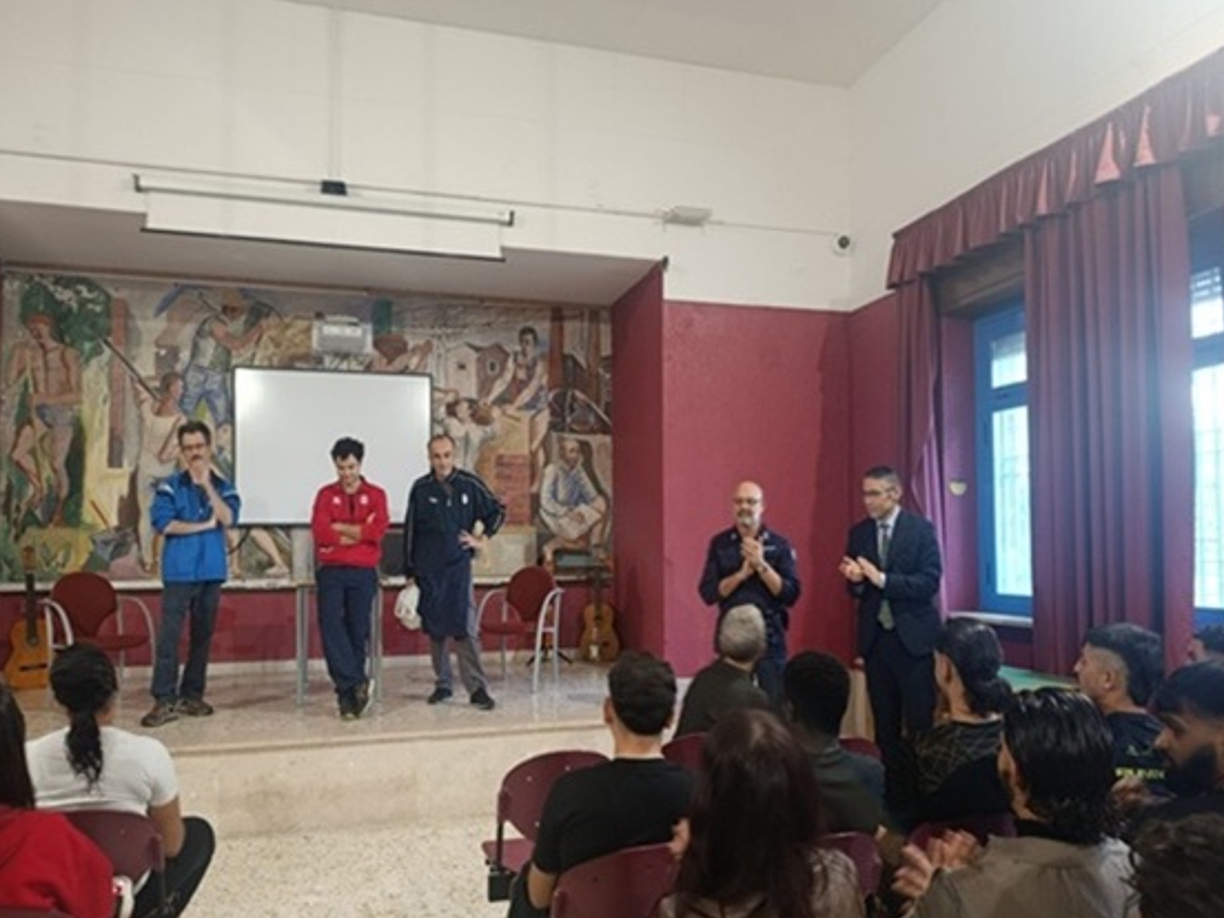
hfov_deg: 69.4
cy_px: 468
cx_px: 603
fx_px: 884
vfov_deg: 54.9
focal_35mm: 25
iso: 1223
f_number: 1.65
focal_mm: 6.11
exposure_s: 1/33.3
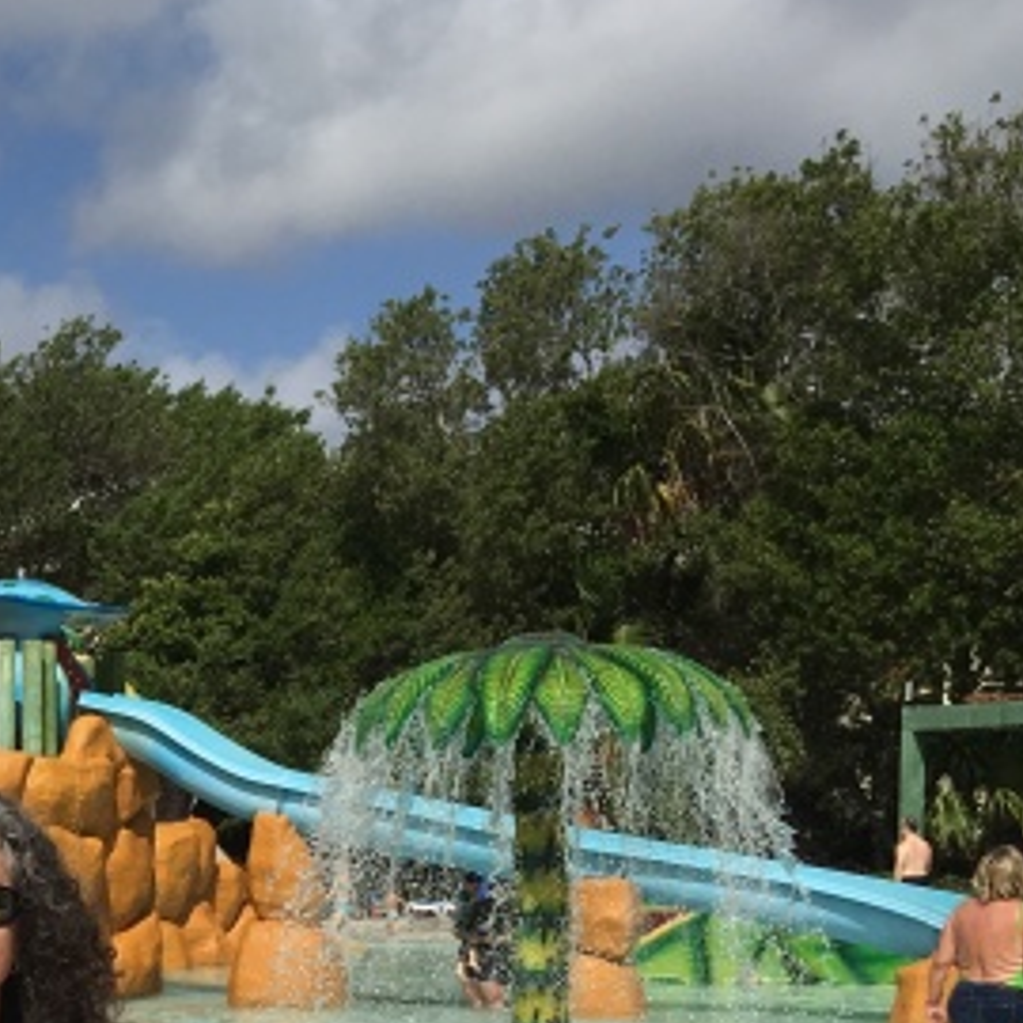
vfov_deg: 22.1
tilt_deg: -3.7
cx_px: -341
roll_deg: +0.8
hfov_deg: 20.6
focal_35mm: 76
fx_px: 2541
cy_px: 981
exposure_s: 1/4049
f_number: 2.2
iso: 25
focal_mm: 4.15
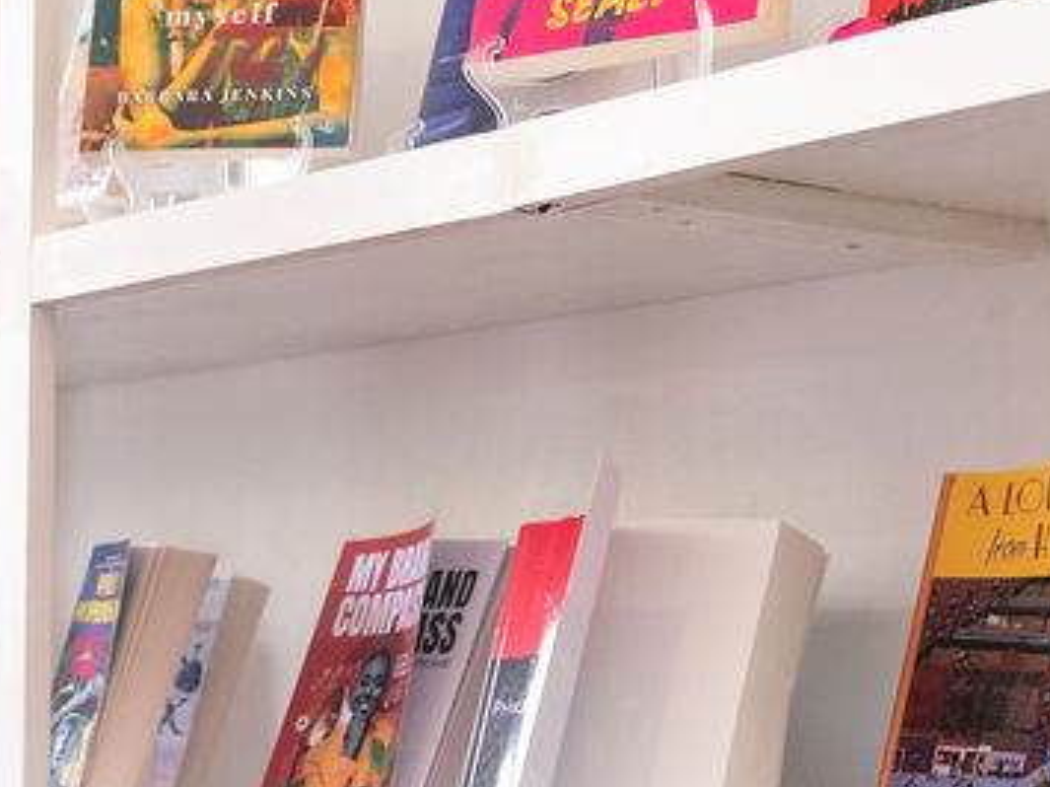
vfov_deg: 15.2
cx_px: -237
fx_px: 2941
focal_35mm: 97
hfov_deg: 19.0
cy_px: 259
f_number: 4
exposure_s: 1/160
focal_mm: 35
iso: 2500
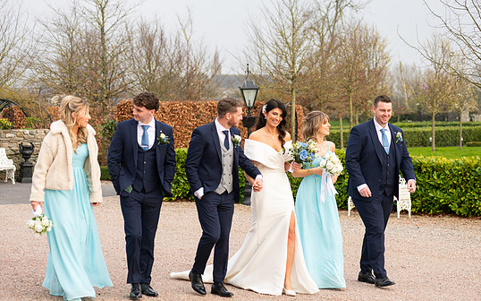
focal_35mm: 88
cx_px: 257
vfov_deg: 14.8
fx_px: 1153
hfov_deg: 23.6
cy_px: 168
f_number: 3.5
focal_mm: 80
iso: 160
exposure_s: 1/200
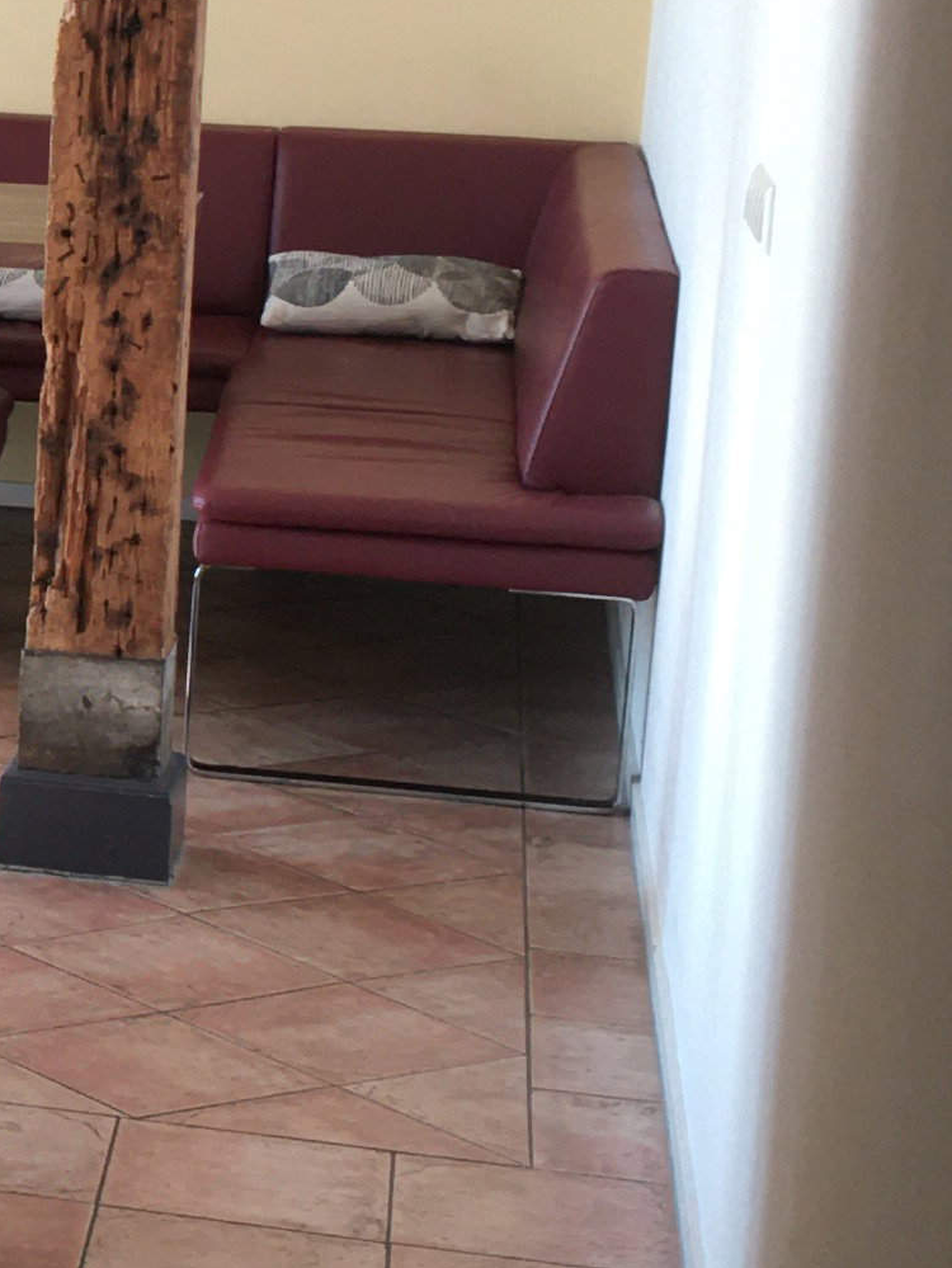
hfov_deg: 11.5
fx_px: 4288
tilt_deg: -10.7
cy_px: 419
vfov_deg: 16.8
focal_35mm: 117
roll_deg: -1.3
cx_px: -937
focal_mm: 4.15
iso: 32
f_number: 2.2
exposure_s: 1/33
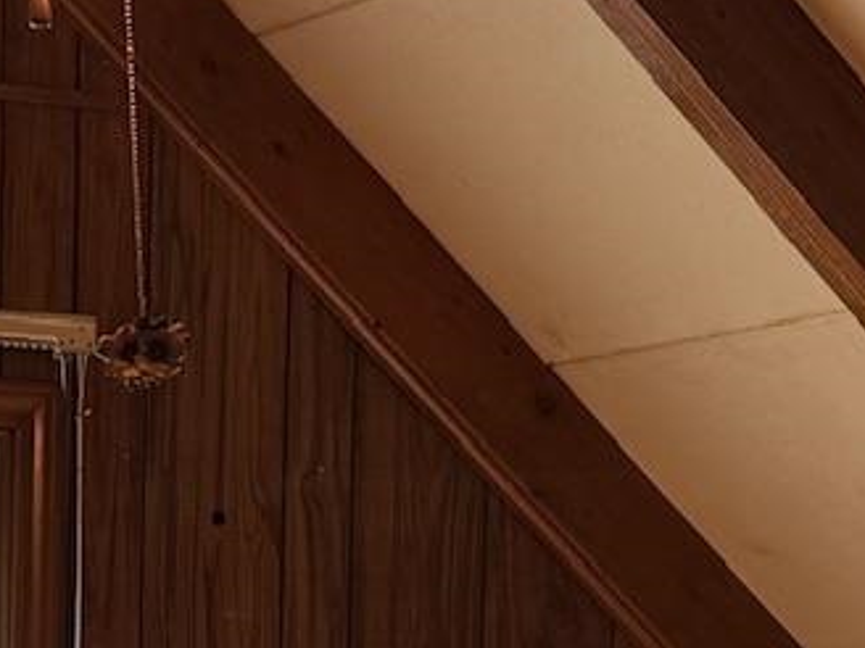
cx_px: 50
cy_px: 904
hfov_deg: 13.0
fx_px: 3748
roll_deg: -1.2
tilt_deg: +1.5
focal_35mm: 150
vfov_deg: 9.7
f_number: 1.78
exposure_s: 1/120
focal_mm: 6.76
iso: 80
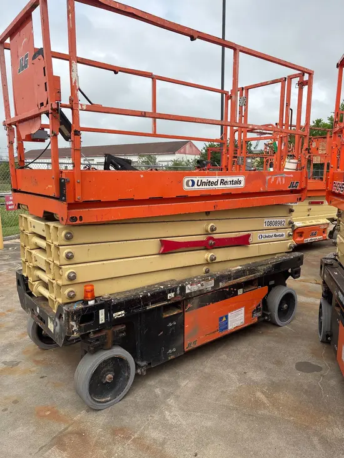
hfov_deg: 53.1
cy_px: 229
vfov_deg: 67.3
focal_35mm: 26
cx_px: 172
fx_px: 344
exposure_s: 1/3413
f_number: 1.6
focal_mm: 5.96
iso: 50
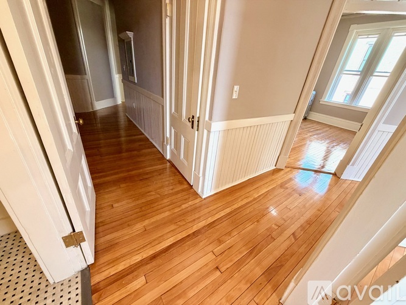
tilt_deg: -26.9
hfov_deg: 102.1
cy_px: 152
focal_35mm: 14
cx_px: 203
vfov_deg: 85.7
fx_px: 164
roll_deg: -6.0
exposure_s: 1/120
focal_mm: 2.22
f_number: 2.2
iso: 250
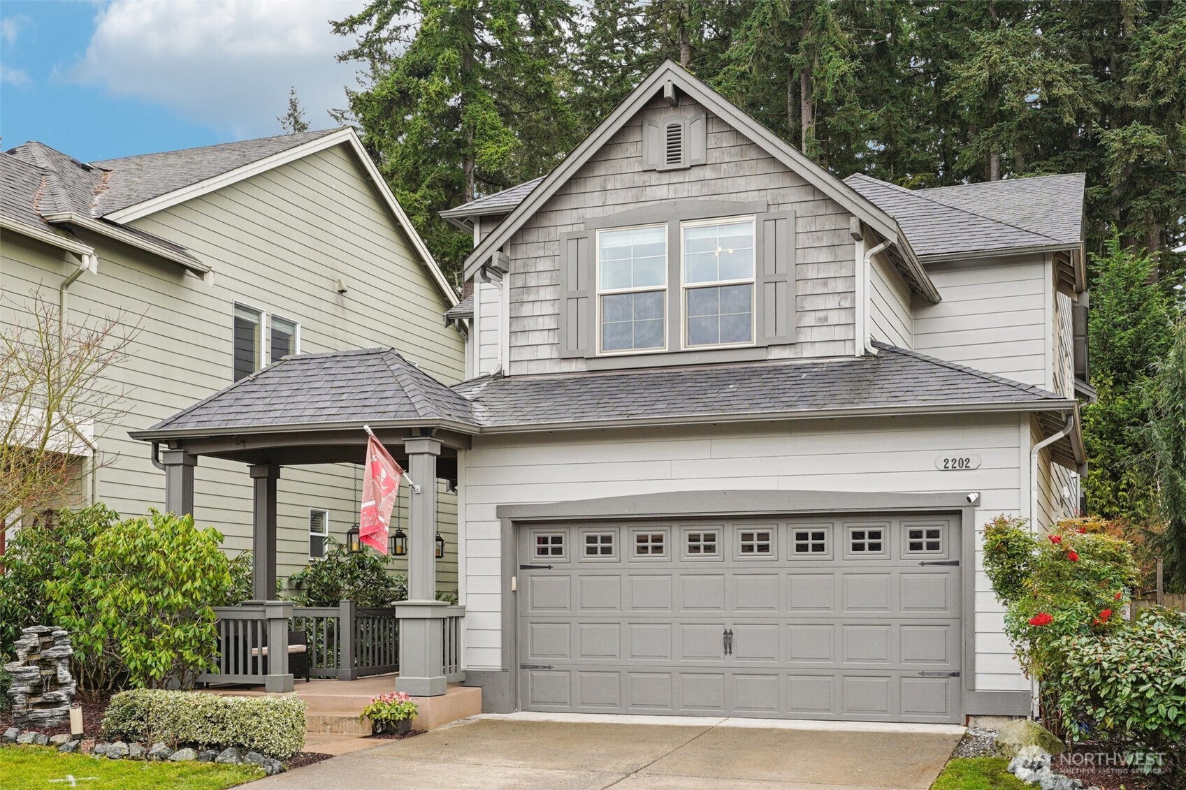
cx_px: 593
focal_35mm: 42
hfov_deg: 46.4
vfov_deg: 31.9
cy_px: 395
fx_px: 1383
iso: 320
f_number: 8
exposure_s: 1/125
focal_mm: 28
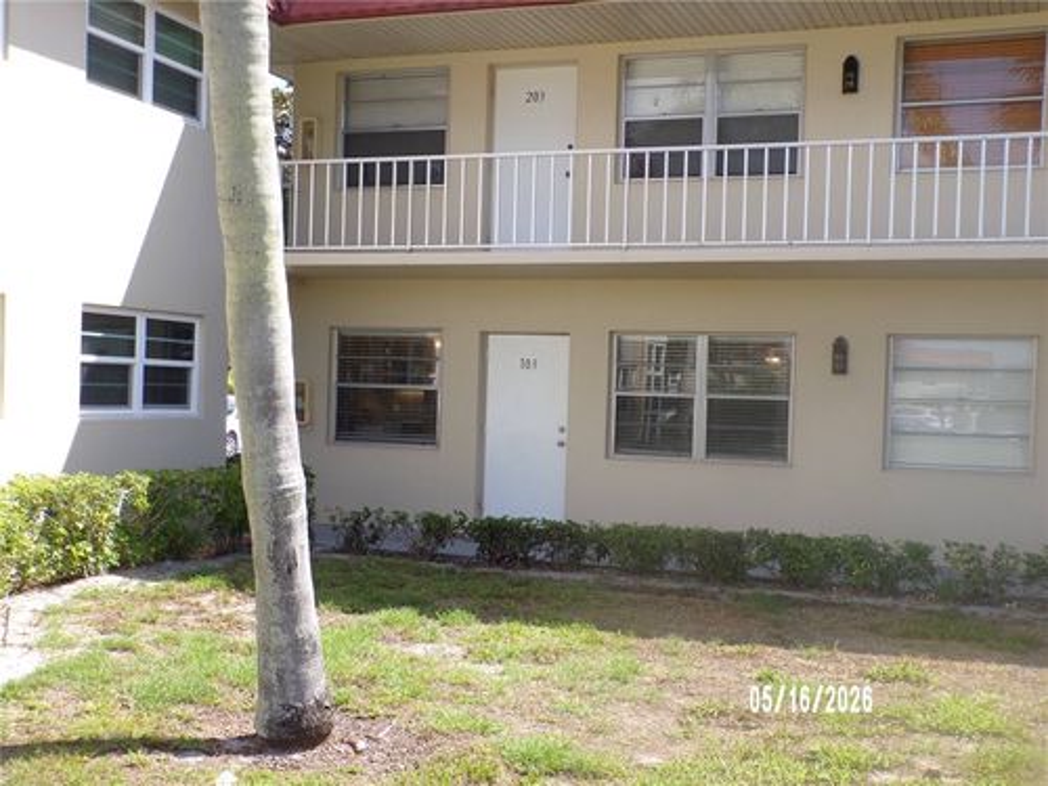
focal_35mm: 42
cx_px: 524
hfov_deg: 44.8
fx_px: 1272
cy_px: 393
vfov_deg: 34.3
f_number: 4.9
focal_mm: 7.6
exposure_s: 1/150
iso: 80
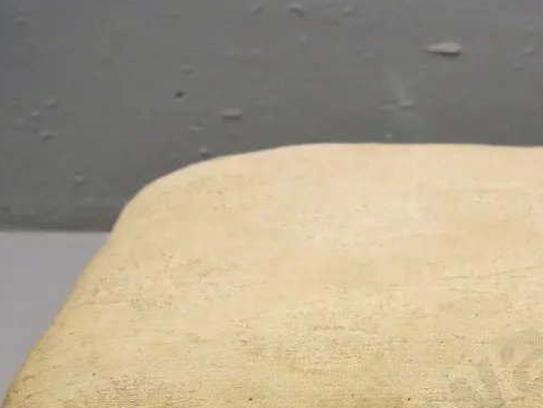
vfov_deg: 17.4
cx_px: 489
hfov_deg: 23.0
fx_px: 1302
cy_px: 389
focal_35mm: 83
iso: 3200
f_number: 4.1
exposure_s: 1/500
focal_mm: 20
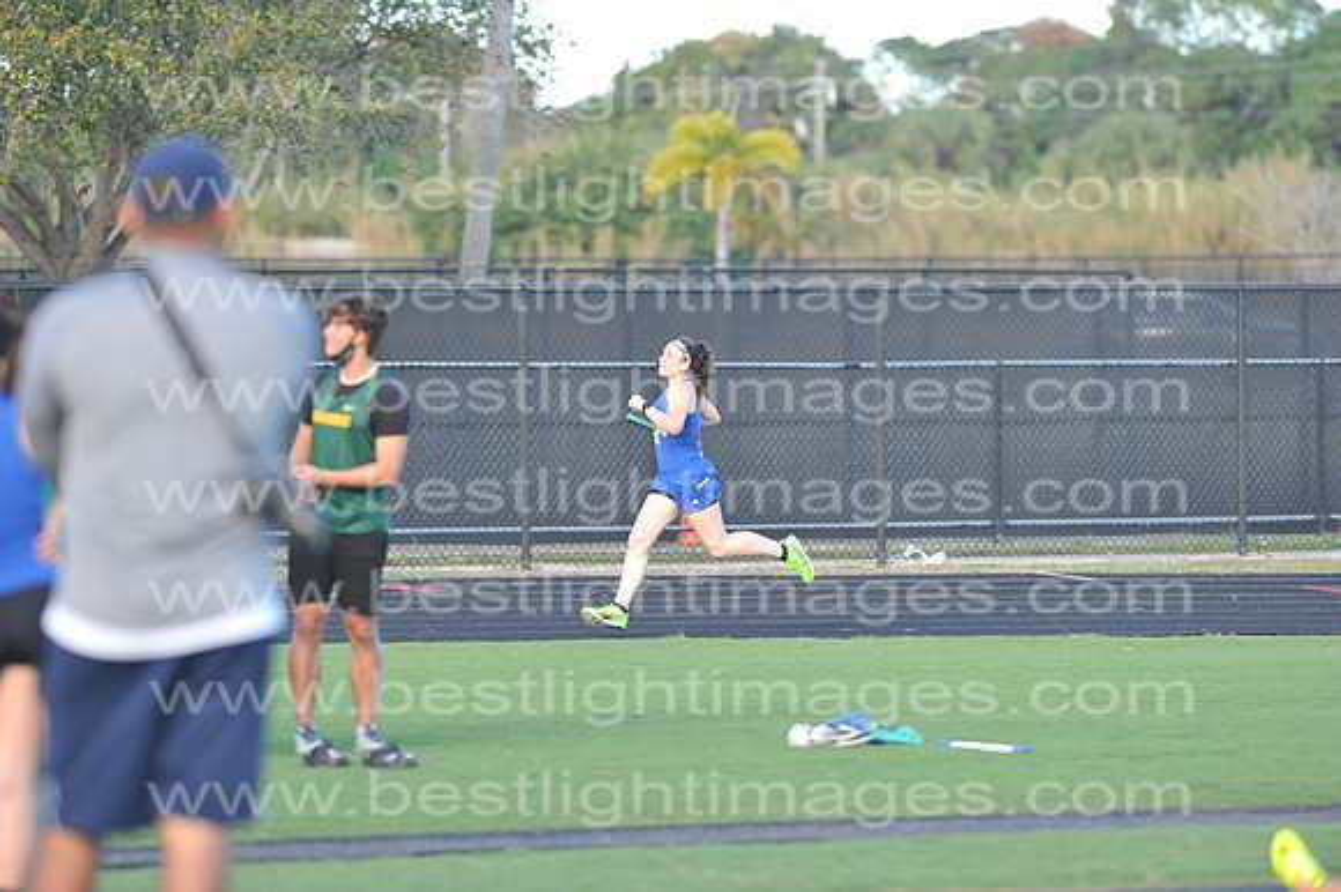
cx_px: 670
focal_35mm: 300
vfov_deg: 4.6
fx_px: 11168
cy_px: 446
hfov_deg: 6.9
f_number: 4.5
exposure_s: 1/800
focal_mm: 300
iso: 800
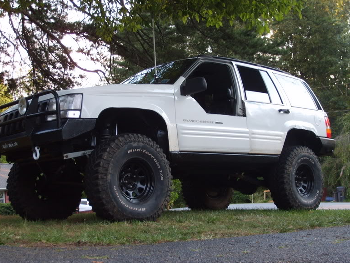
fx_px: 546
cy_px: 136
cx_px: 169
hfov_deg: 35.5
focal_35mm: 54
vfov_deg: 27.0
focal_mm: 8.7
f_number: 3.3
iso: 63
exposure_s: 1/45
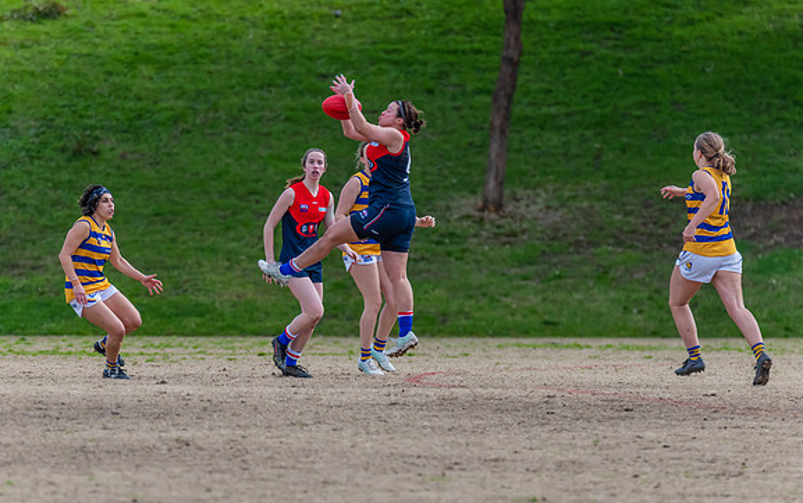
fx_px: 13310
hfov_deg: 3.5
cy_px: 276
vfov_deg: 2.2
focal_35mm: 608
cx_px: 382
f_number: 6.3
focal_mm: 460
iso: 900
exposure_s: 1/1600
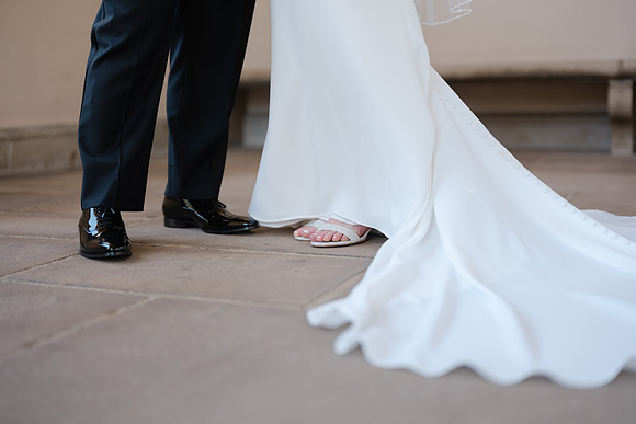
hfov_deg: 42.0
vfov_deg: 28.7
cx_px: 319
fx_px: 828
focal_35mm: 47
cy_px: 235
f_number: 1.7
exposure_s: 1/200
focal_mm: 55
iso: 80
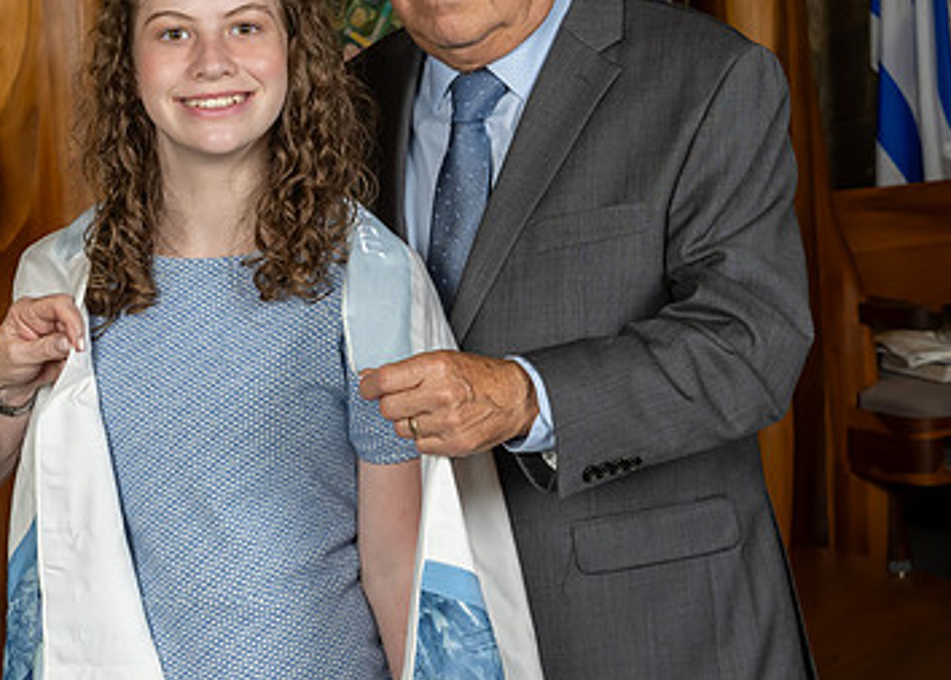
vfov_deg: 14.3
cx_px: 207
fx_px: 2701
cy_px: 222
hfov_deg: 19.8
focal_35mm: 100
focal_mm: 38
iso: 640
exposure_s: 1/200
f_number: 7.1
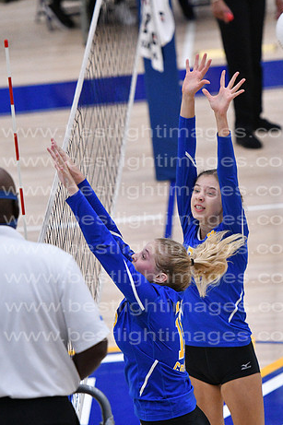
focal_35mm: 302
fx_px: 3563
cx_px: 154
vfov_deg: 6.8
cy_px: 235
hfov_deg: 4.5
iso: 6400
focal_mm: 160
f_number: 3.2
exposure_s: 1/1250
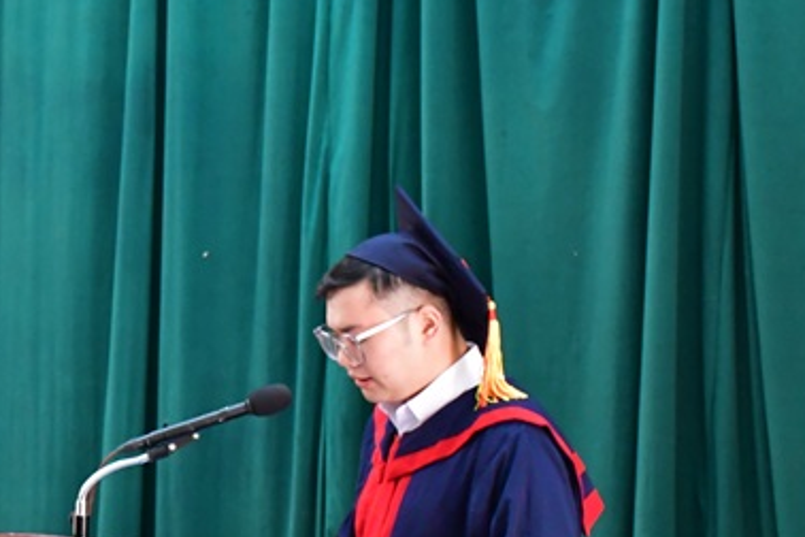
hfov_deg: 15.7
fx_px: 2840
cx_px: -75
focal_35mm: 127
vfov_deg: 10.8
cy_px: 300
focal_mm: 32
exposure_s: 1/30
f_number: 7.1
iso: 3200
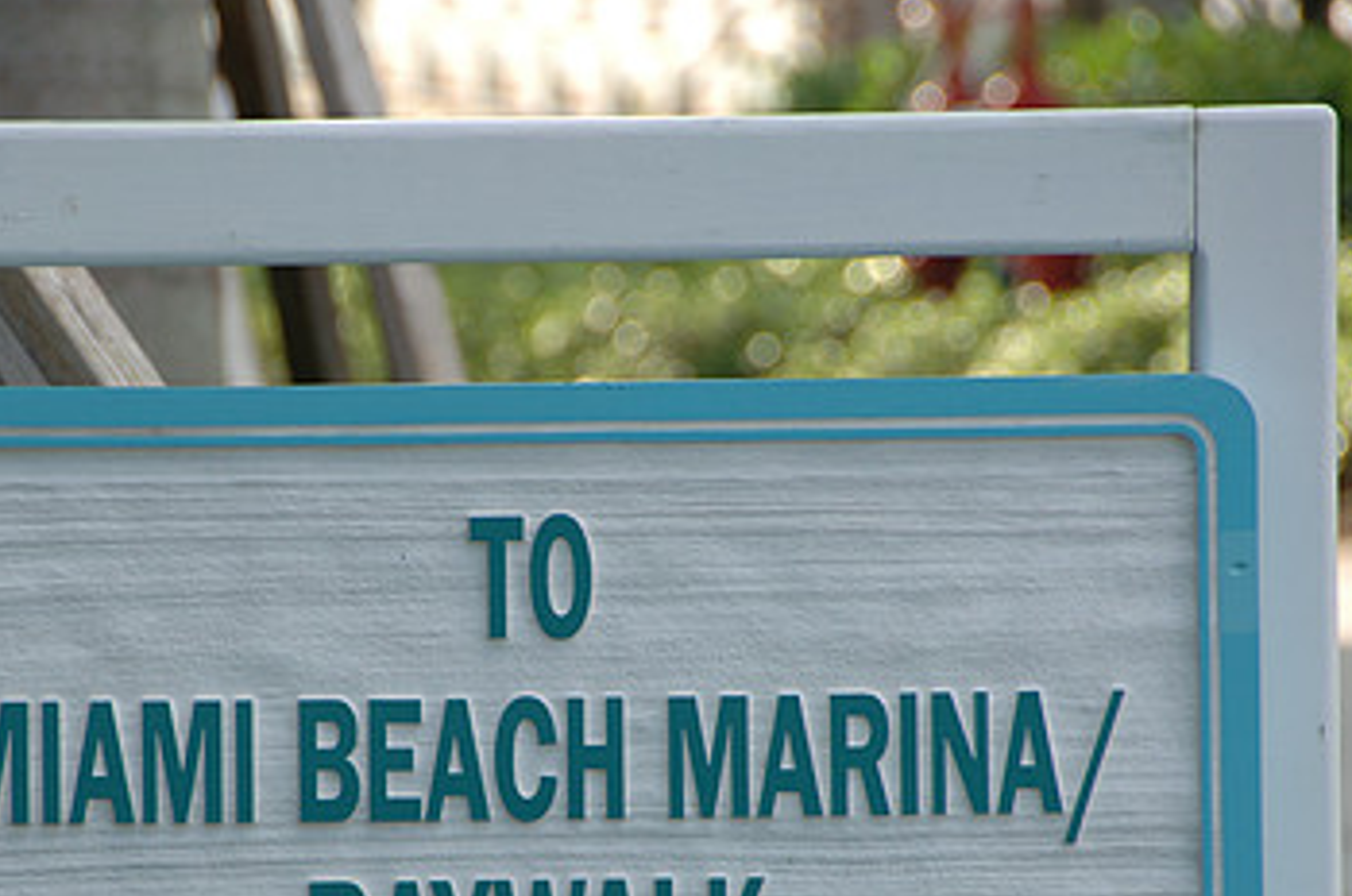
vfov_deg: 2.8
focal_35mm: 497
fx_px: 18631
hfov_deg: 4.2
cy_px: 732
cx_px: 460
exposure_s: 1/125
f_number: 5.6
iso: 100
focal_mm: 200
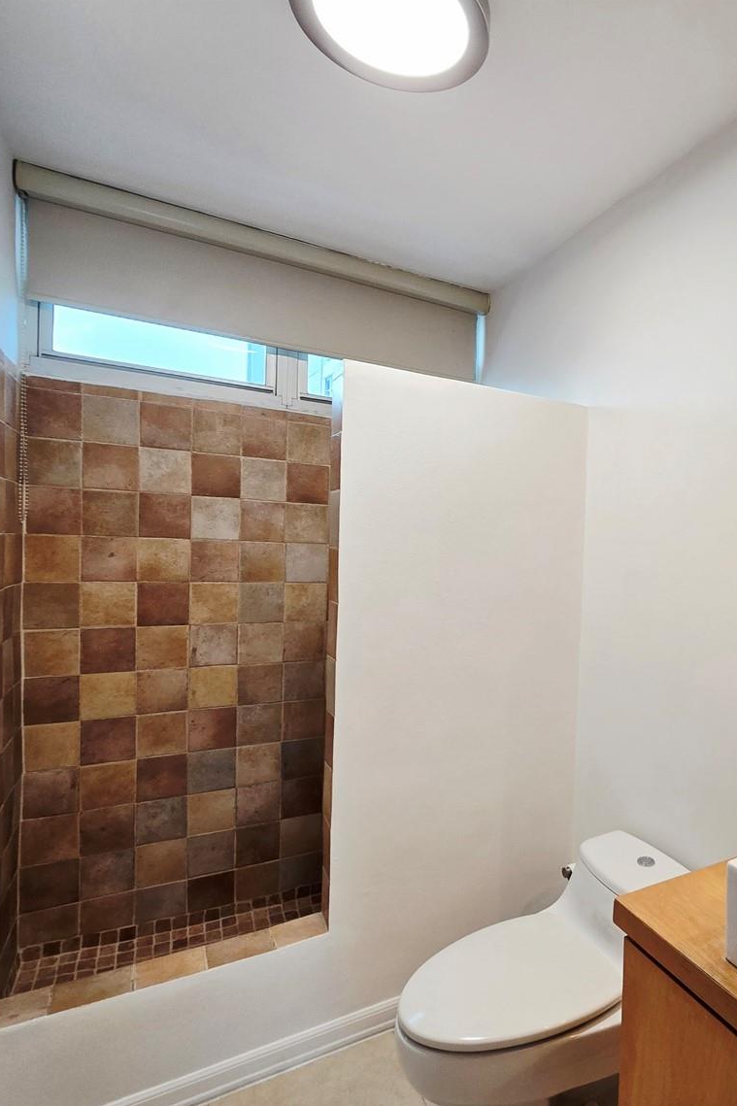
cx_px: 581
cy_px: 576
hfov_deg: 59.9
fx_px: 584
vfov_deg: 86.9
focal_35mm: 19
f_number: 2.2
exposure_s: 1/60.2
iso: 64
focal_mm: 2.2
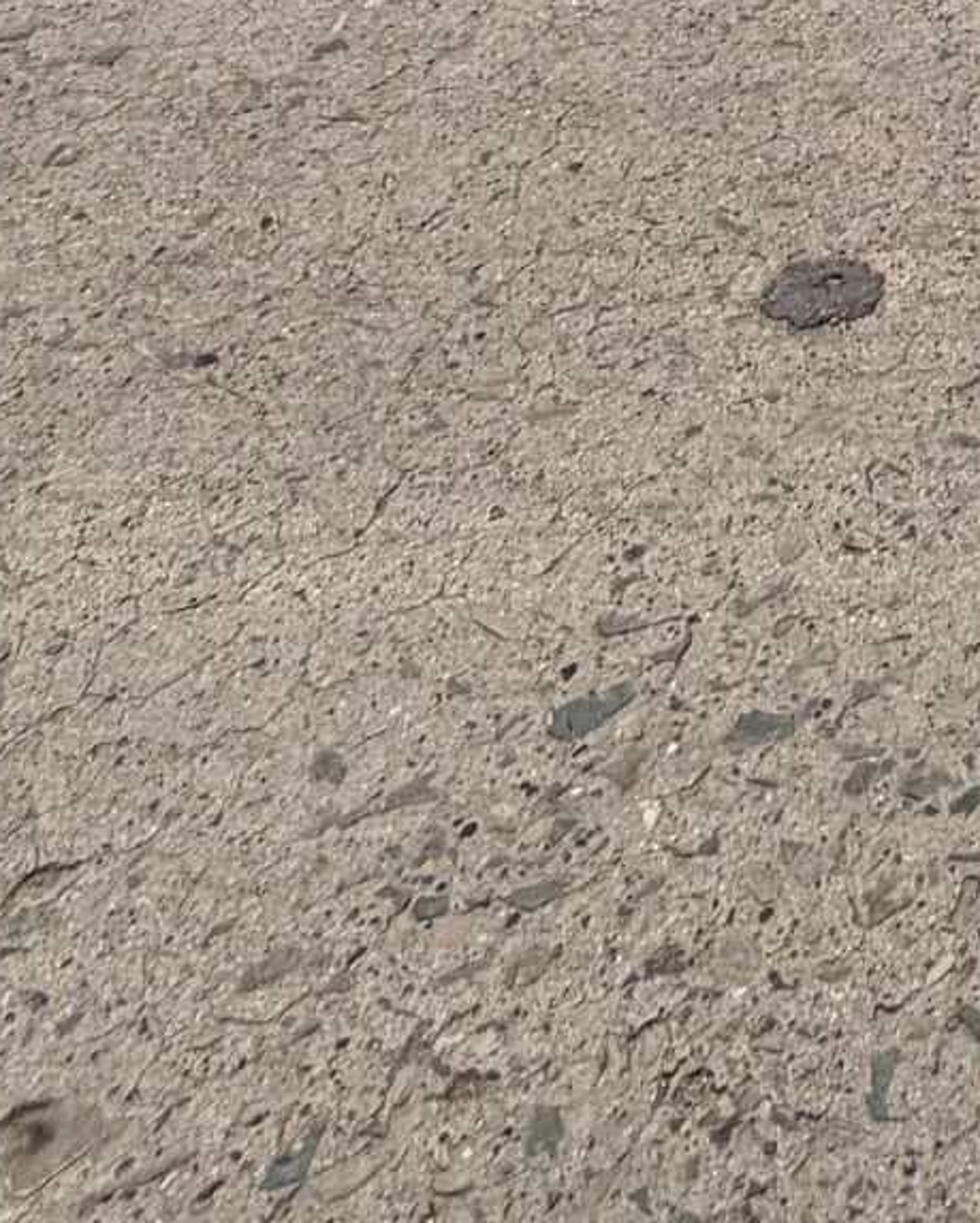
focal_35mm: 61
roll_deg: +0.7
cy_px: -1270
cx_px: 1546
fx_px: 2210
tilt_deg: -1.4
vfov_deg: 18.6
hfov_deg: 20.6
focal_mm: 2.22
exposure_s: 1/1167
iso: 25
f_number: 2.2
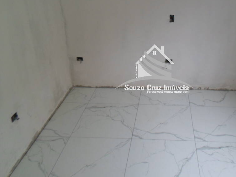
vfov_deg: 41.6
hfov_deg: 53.0
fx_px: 232
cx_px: 155
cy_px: 69
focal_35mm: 34
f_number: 2.5
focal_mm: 4.5
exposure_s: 1/30
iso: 100
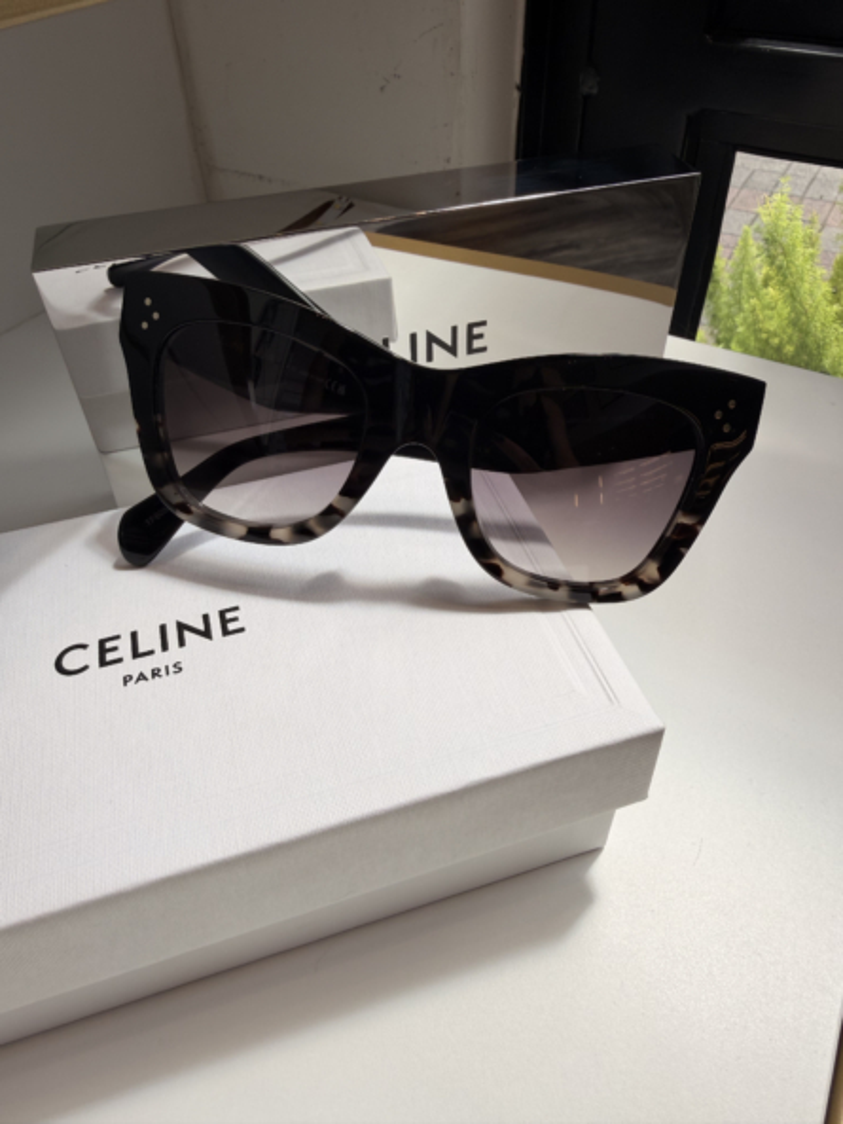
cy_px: 562
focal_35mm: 24
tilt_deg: -41.8
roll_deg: +1.0
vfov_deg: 71.6
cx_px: 422
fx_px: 779
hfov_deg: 56.8
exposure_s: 1/120
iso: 16
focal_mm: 2.22
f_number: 2.2
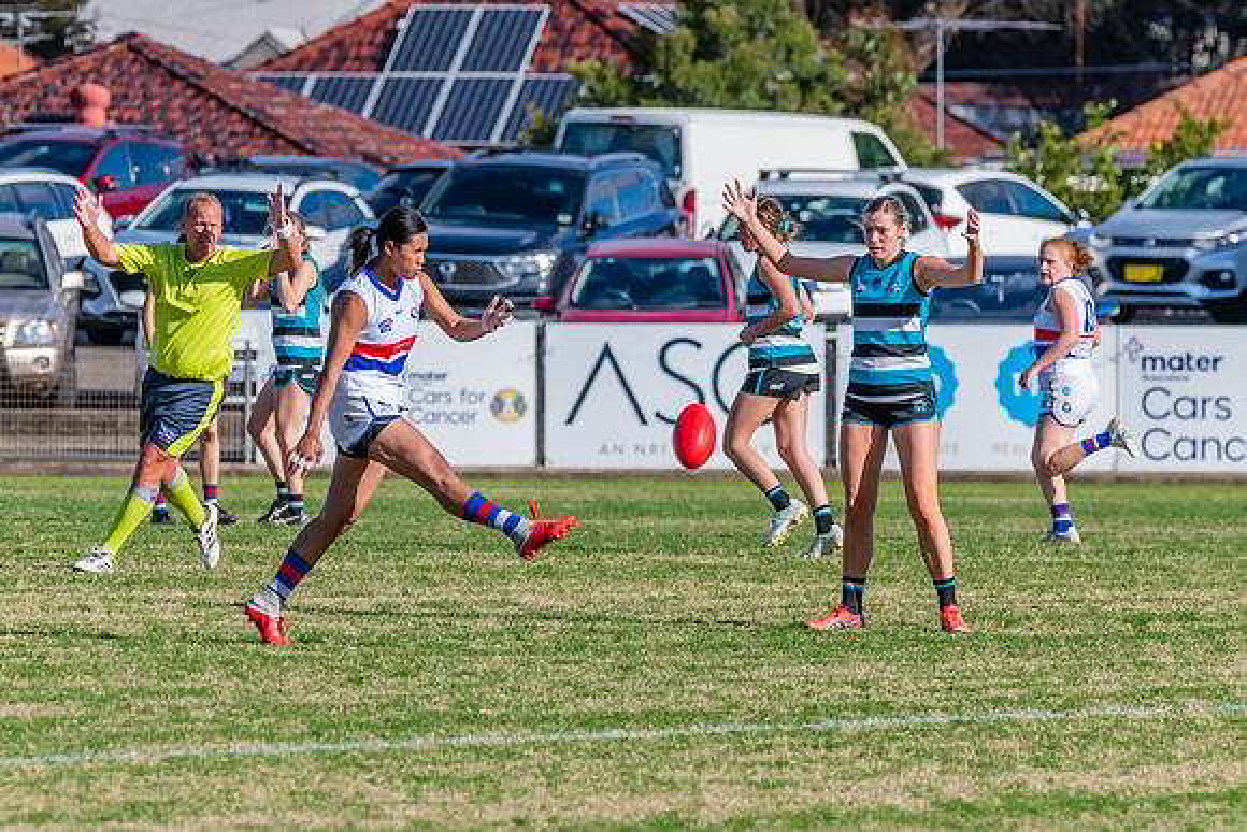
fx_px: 19552
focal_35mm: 564
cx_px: 573
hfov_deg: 3.7
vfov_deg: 2.4
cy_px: 403
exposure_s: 1/1600
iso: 800
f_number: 10
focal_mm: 380
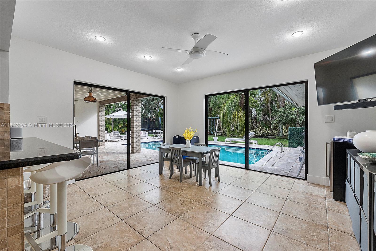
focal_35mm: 15
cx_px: 188
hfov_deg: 100.4
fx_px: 157
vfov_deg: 77.3
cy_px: 126
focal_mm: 10
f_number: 9
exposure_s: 1/40
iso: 250
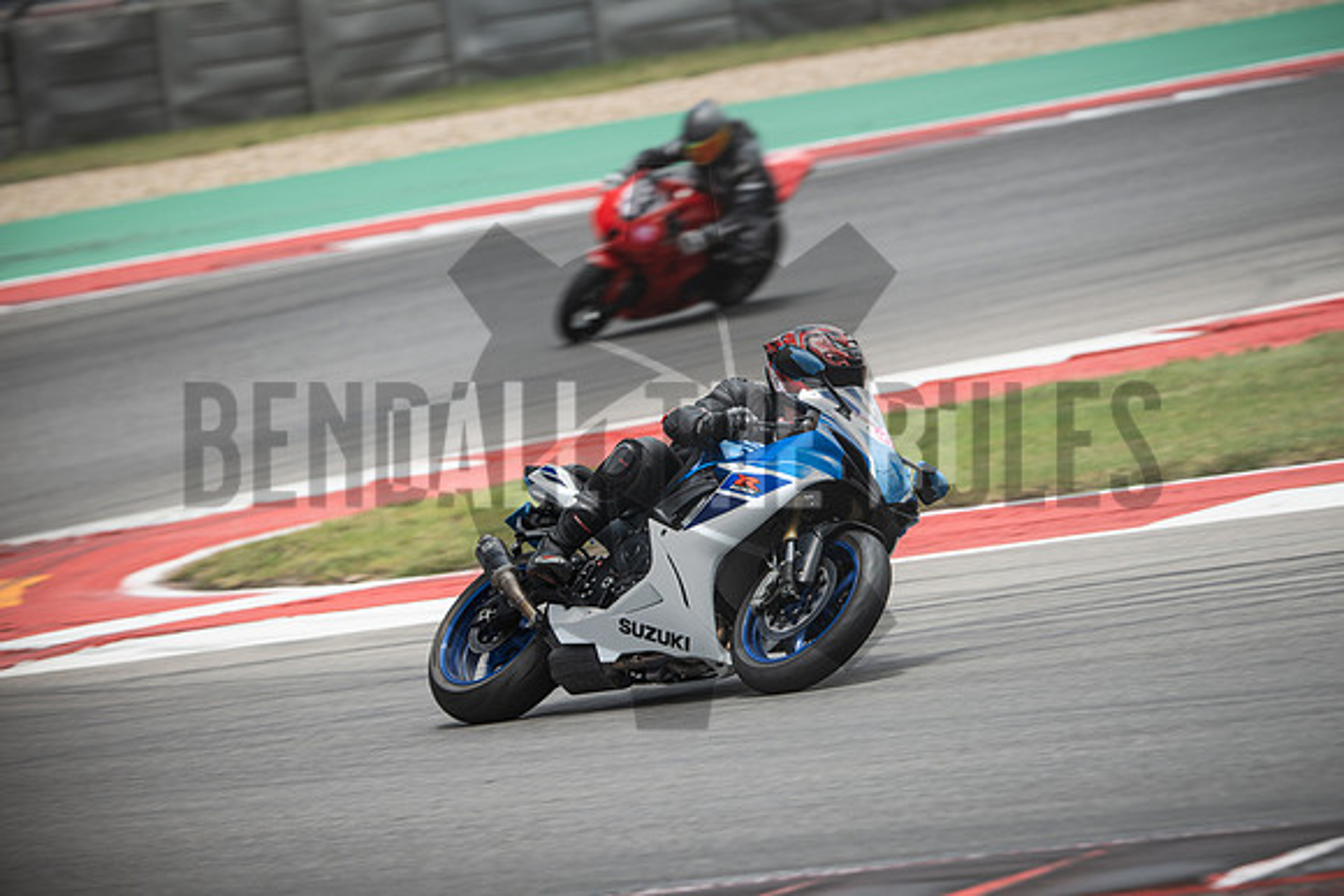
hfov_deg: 6.9
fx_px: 11202
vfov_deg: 4.6
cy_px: 448
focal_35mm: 300
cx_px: 672
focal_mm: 200
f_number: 4
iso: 125
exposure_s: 1/400
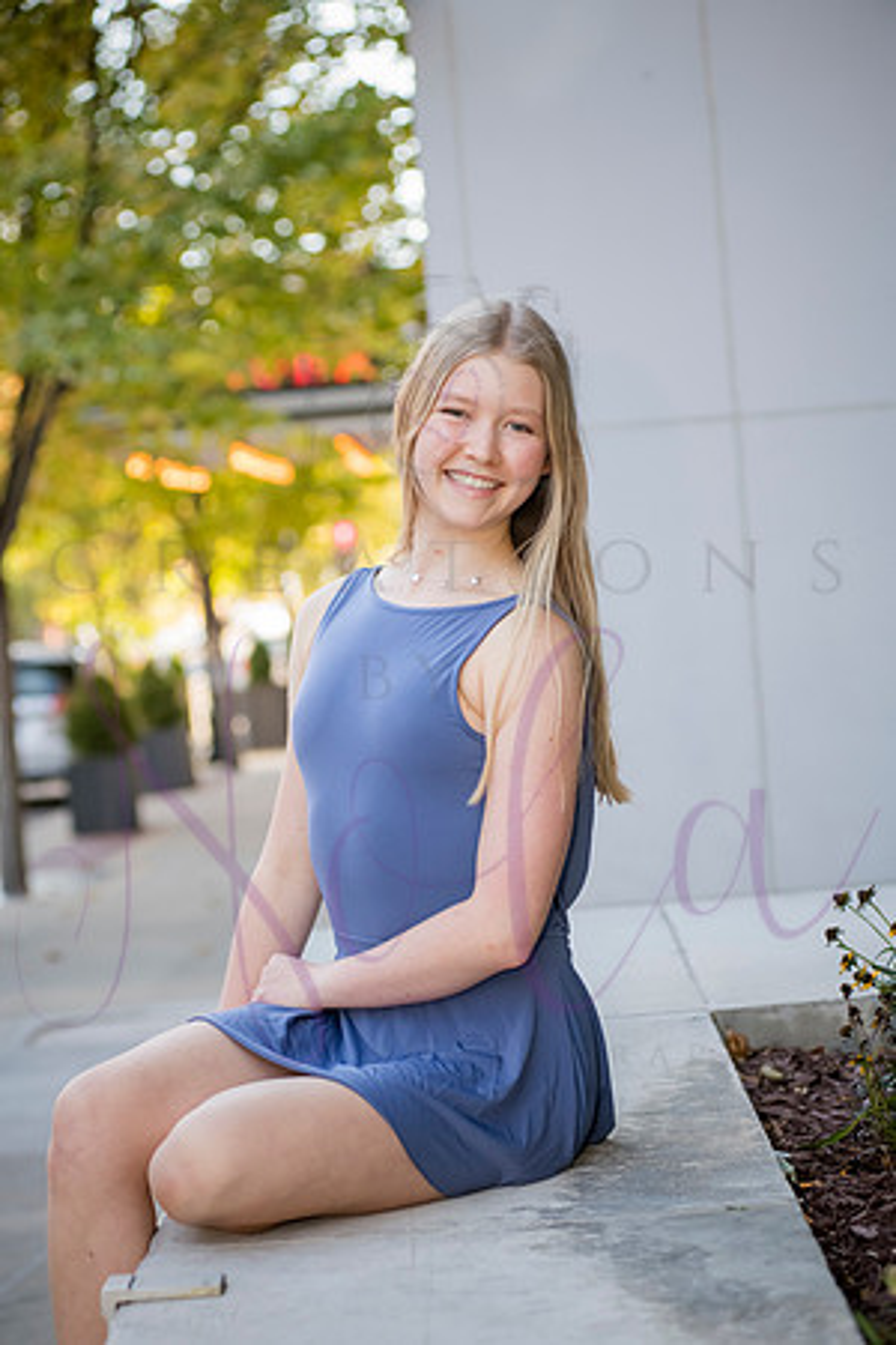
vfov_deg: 25.4
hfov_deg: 17.1
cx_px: 448
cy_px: 672
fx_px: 2986
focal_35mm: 80
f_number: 4.5
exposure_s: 1/400
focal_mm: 80
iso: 800
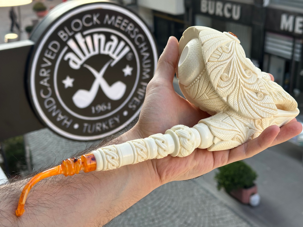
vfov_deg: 30.3
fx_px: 420
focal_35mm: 48
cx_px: 152
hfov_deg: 39.7
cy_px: 114
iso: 64
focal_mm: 6.86
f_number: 1.78
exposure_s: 1/454
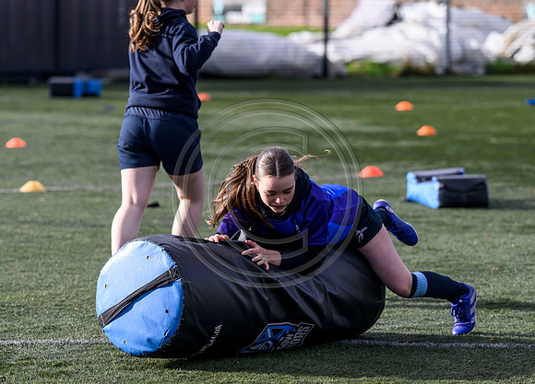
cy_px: 253
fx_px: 2845
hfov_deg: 10.7
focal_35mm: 187
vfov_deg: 7.7
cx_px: 268
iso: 500
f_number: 3.5
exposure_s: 1/3200
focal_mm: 135
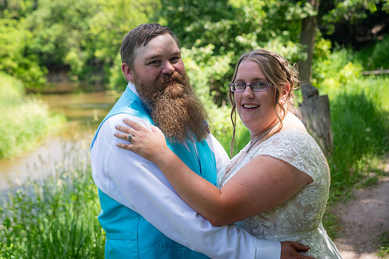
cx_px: 194
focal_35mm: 66
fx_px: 713
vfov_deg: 20.6
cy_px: 130
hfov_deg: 30.5
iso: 100
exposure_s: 1/125
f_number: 5
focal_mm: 66
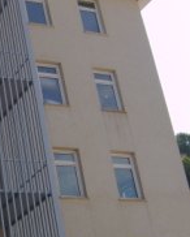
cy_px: 115
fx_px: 589
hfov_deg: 17.2
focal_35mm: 84
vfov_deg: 22.7
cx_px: -60
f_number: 2.8
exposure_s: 1/1000
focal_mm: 5.8
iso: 50
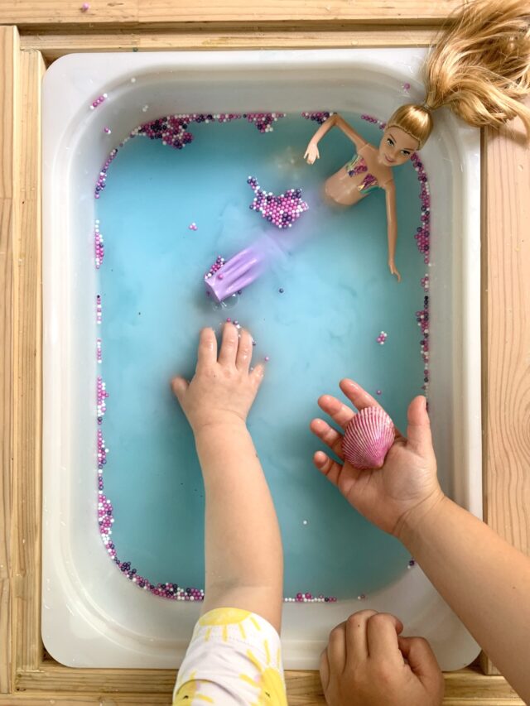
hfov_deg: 53.1
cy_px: 353
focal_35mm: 26
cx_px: 265
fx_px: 531
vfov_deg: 67.3
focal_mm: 4.25
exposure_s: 1/121
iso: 80
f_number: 1.8
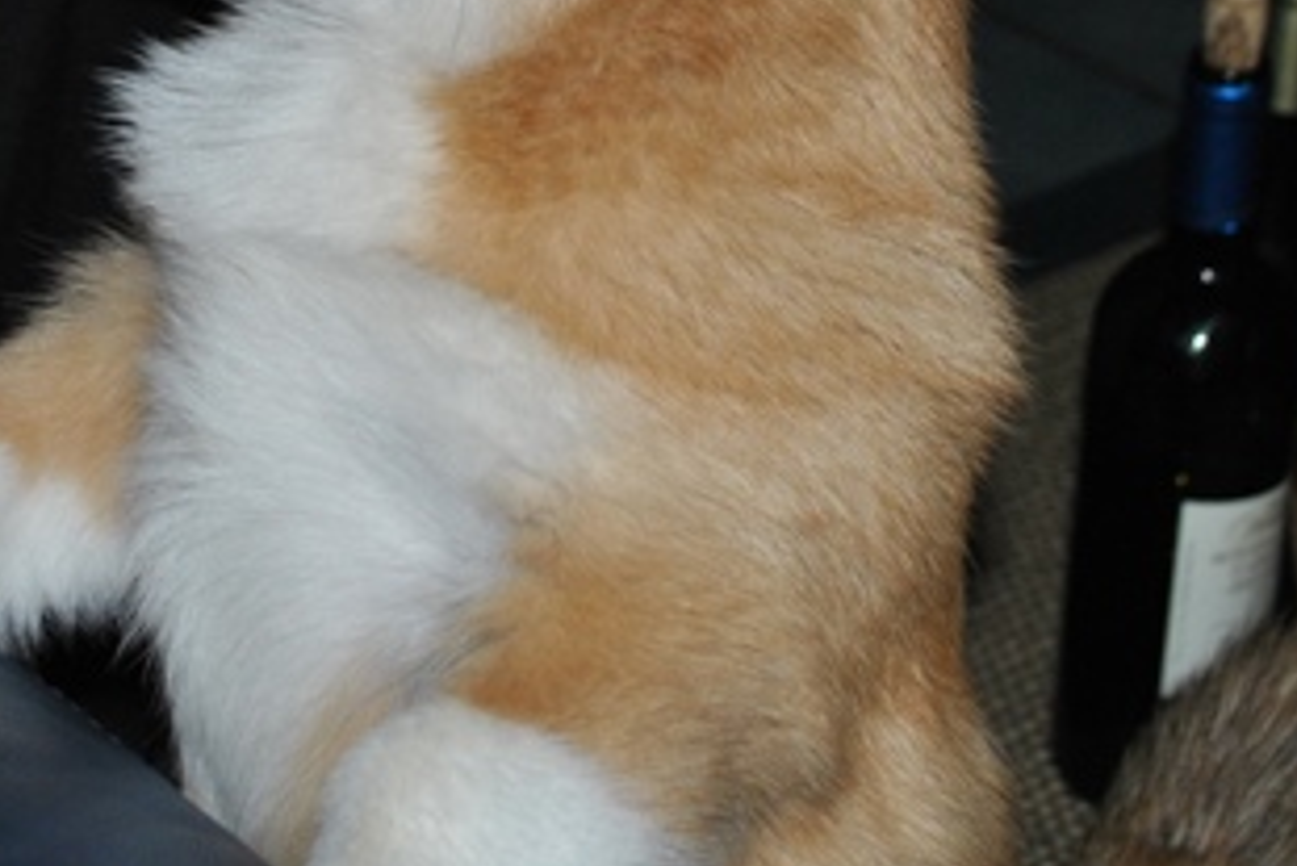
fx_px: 3352
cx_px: 523
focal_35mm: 93
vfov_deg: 14.3
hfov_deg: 21.9
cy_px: -176
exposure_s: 1/60
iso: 200
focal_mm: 24
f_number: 4
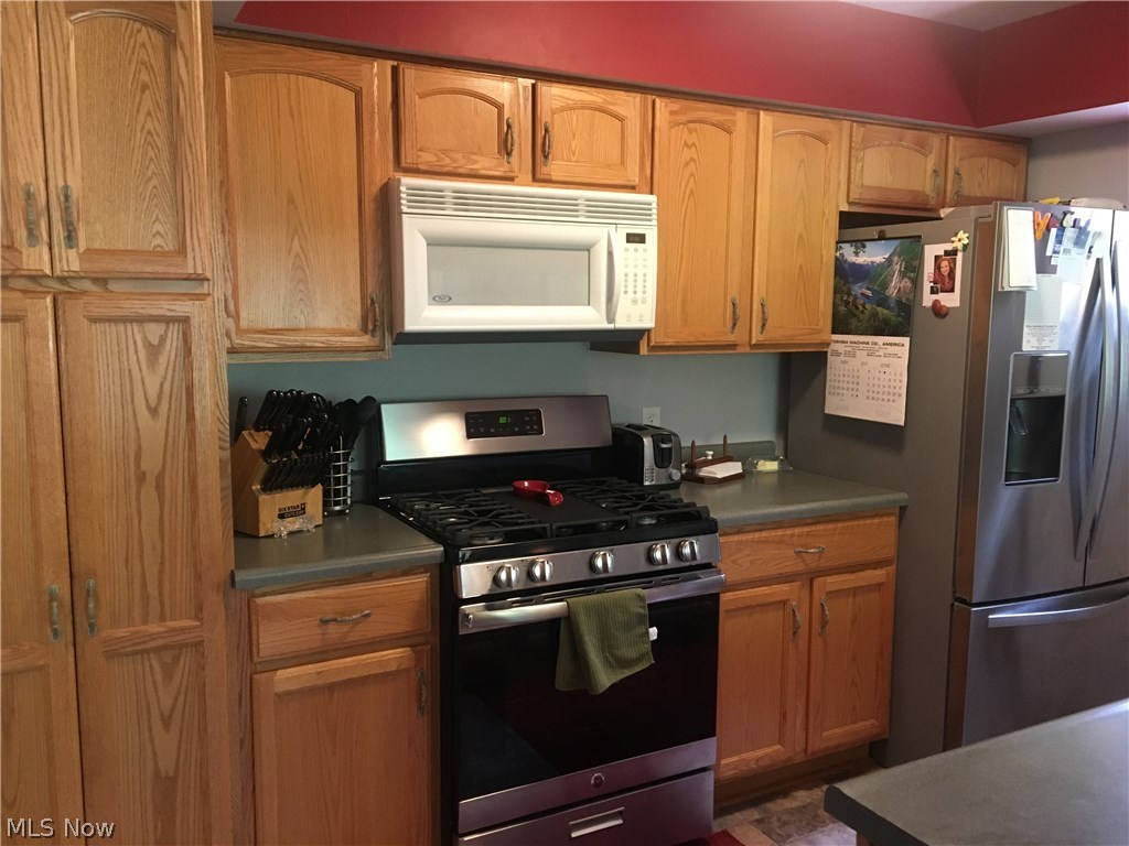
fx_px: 946
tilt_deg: -6.9
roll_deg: +0.2
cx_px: 564
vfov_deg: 48.2
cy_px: 423
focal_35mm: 29
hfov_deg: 61.7
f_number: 2.2
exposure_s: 1/17
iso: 200
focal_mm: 4.15
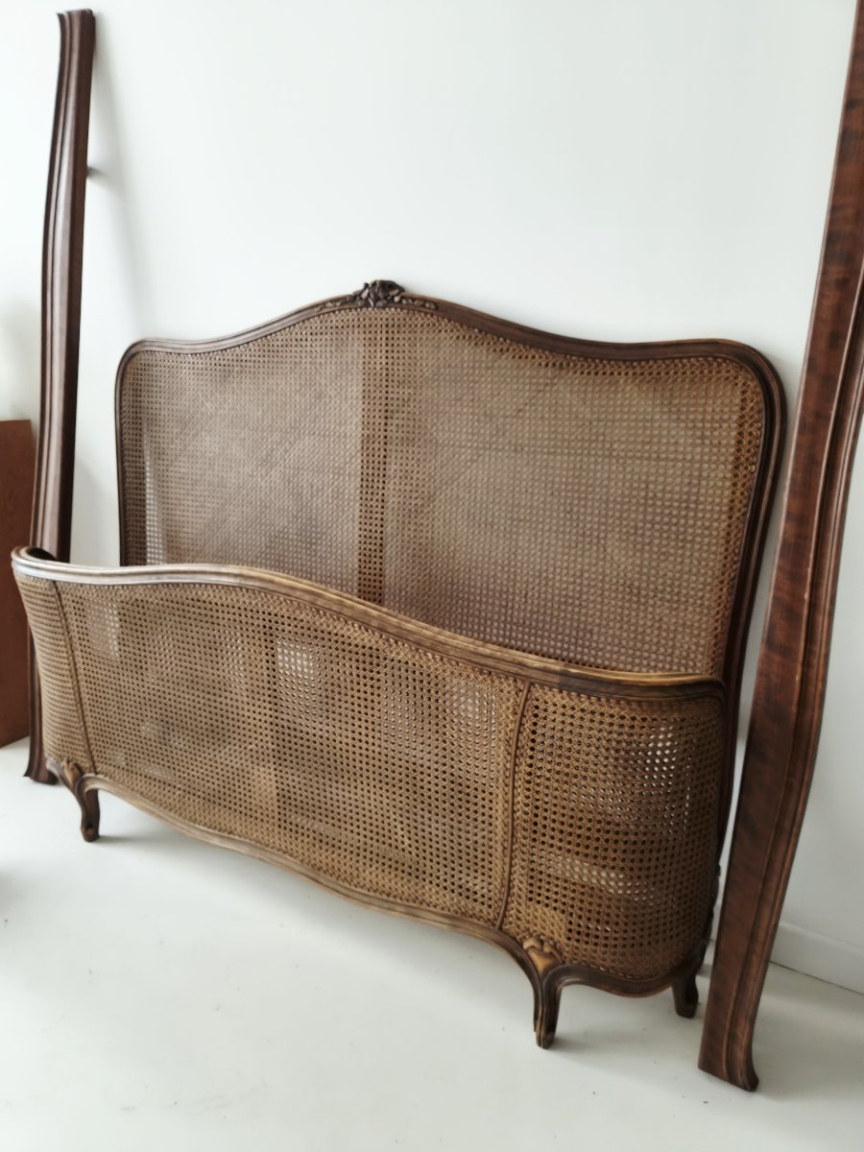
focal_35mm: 23
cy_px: 576
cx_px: 432
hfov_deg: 58.9
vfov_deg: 73.9
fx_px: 765
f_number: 1.8
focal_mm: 5.4
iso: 125
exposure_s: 1/180
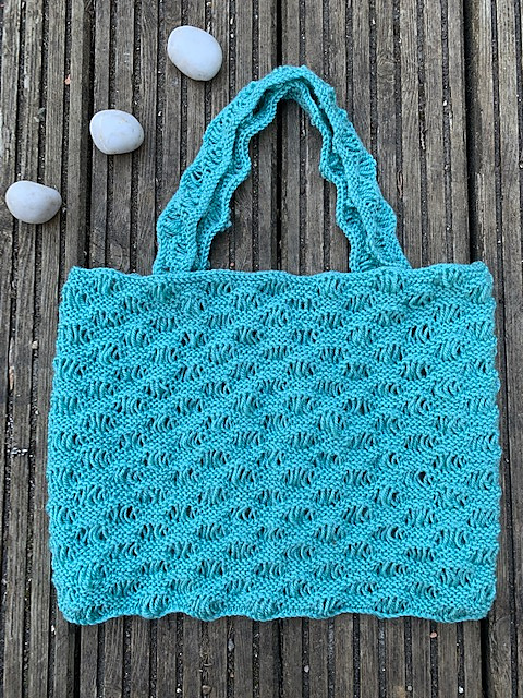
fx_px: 524
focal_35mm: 26
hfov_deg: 53.1
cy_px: 349
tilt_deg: -85.0
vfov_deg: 67.3
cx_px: 262
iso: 50
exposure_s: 1/121
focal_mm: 4.25
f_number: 1.8
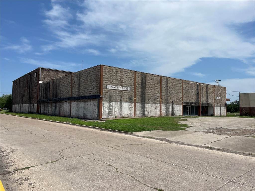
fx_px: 192
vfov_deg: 53.1
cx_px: 128
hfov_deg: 67.3
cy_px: 96
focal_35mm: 26
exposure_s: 1/7299
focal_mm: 4.2
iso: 32
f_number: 1.6
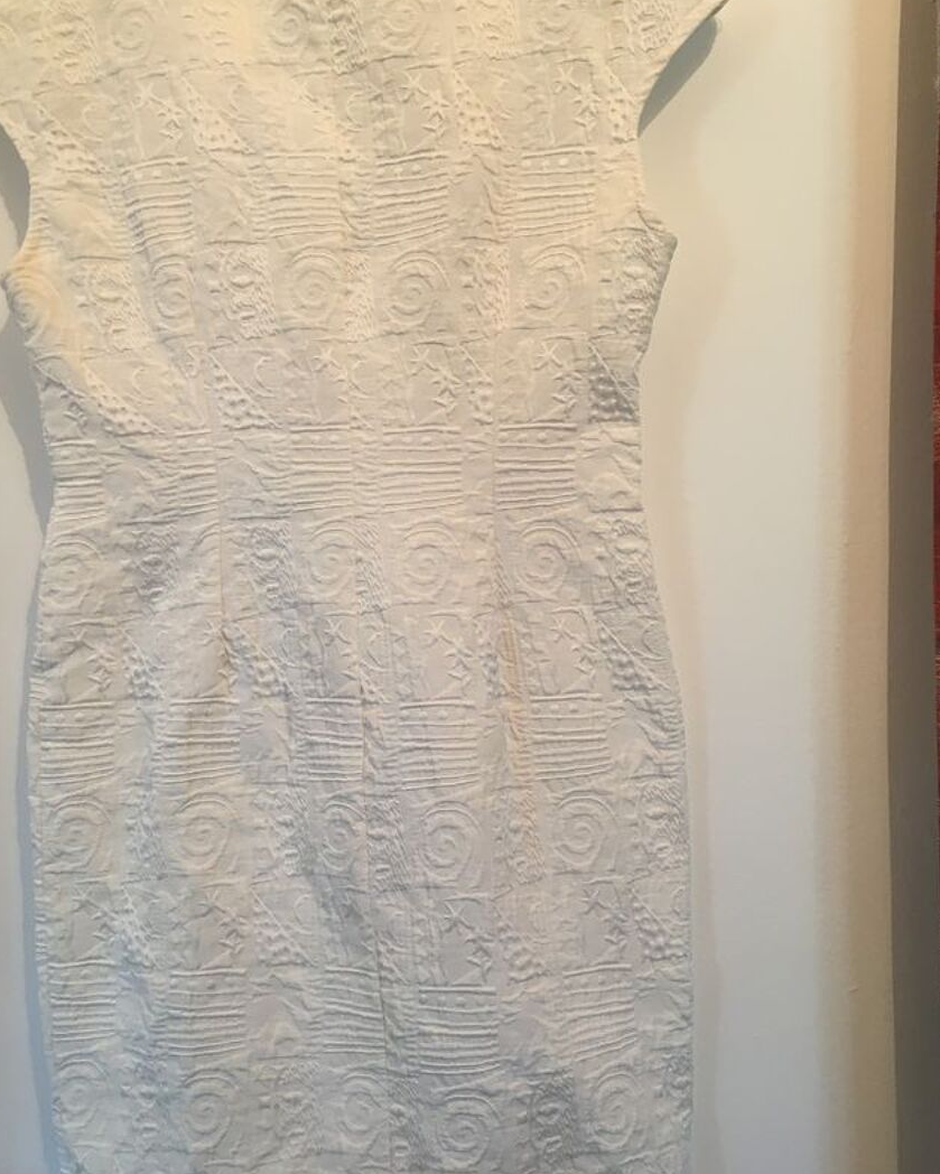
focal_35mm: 36
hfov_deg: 41.2
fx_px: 1251
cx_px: 441
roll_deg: +1.1
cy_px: 579
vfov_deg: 50.3
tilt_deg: -1.0
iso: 100
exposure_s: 1/33
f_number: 2.2
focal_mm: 4.15
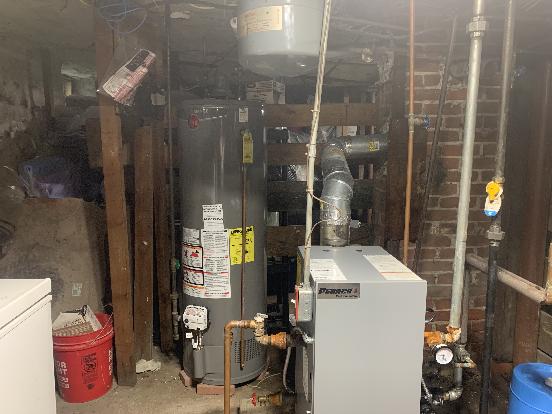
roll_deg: +0.8
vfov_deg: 53.1
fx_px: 415
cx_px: 276
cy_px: 207
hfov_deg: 67.3
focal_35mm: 26
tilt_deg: -8.1
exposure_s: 1/40
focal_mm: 4.25
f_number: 1.8
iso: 250
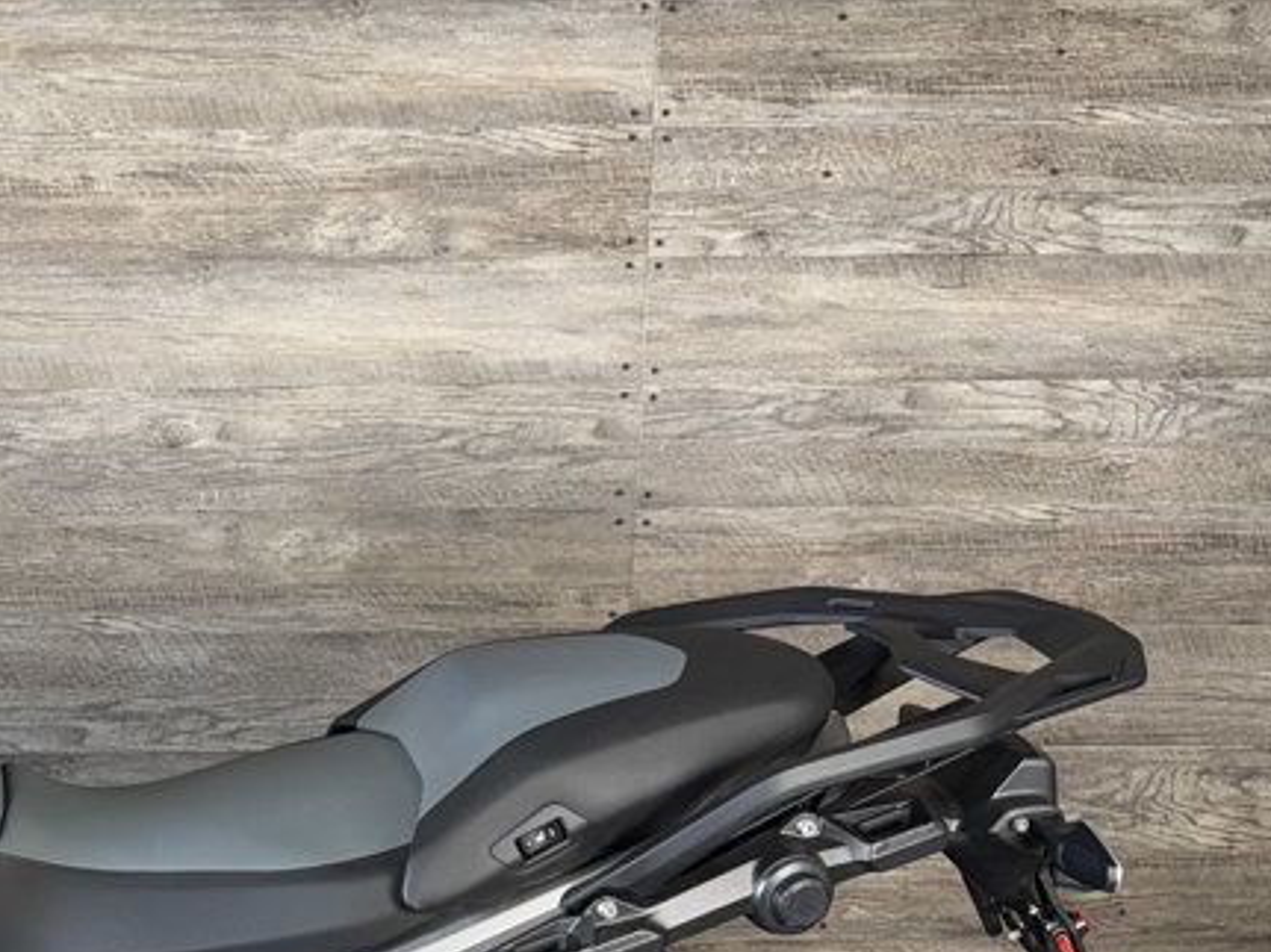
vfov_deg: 25.4
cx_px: -144
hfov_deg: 30.1
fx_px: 2092
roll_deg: +0.6
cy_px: 704
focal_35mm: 57
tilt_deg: -7.2
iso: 64
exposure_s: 1/30
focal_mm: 6.76
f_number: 1.78
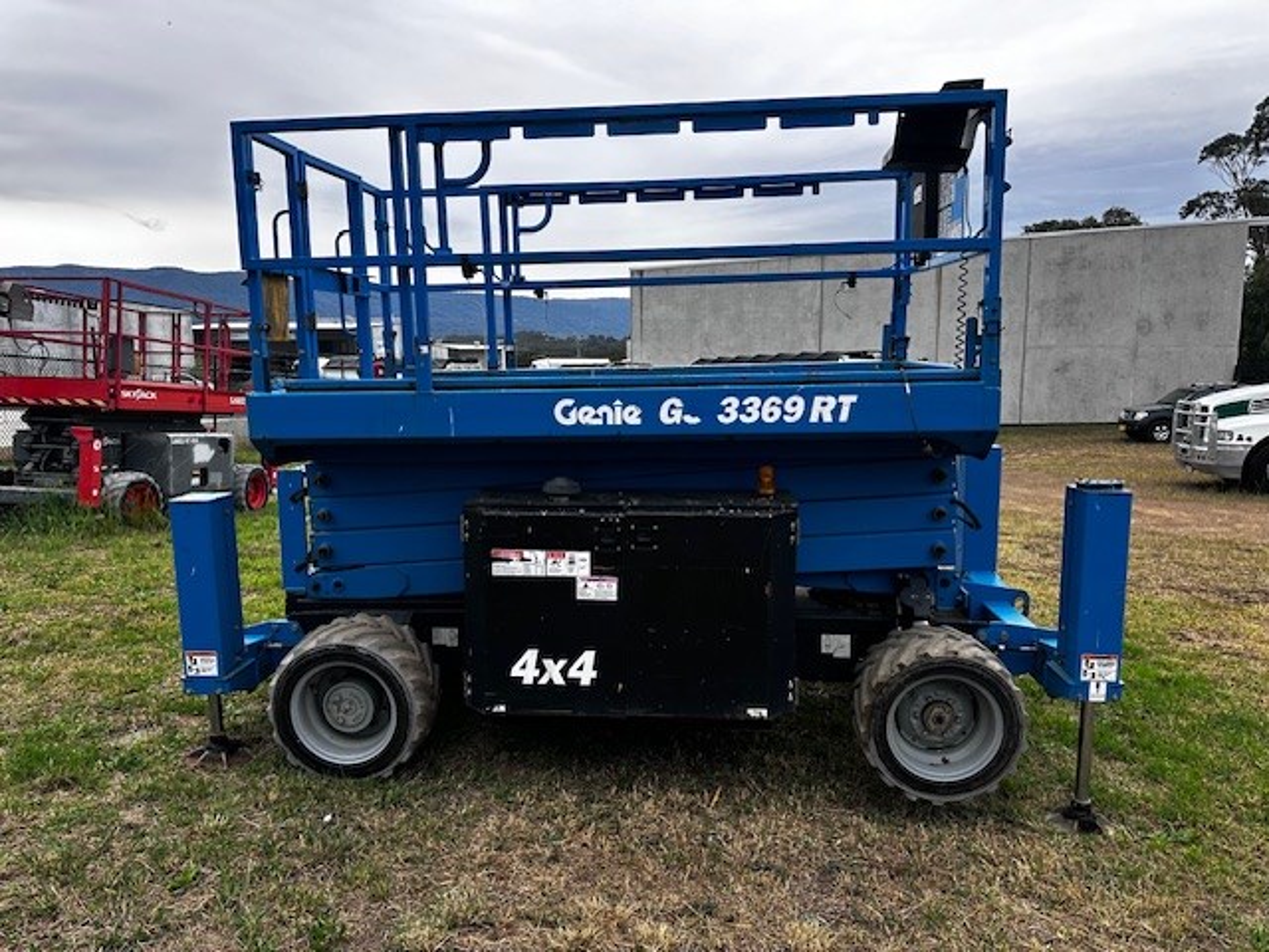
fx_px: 880
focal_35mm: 24
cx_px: 634
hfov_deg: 71.6
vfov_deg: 56.8
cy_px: 476
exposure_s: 1/477
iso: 80
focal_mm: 6.86
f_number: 1.78
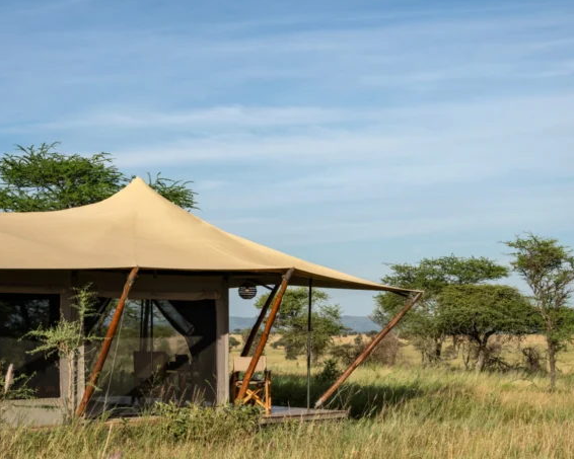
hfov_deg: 27.1
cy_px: 248
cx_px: 275
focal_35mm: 70
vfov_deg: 21.9
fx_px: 1189
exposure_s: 1/125
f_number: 16
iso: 200
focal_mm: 55
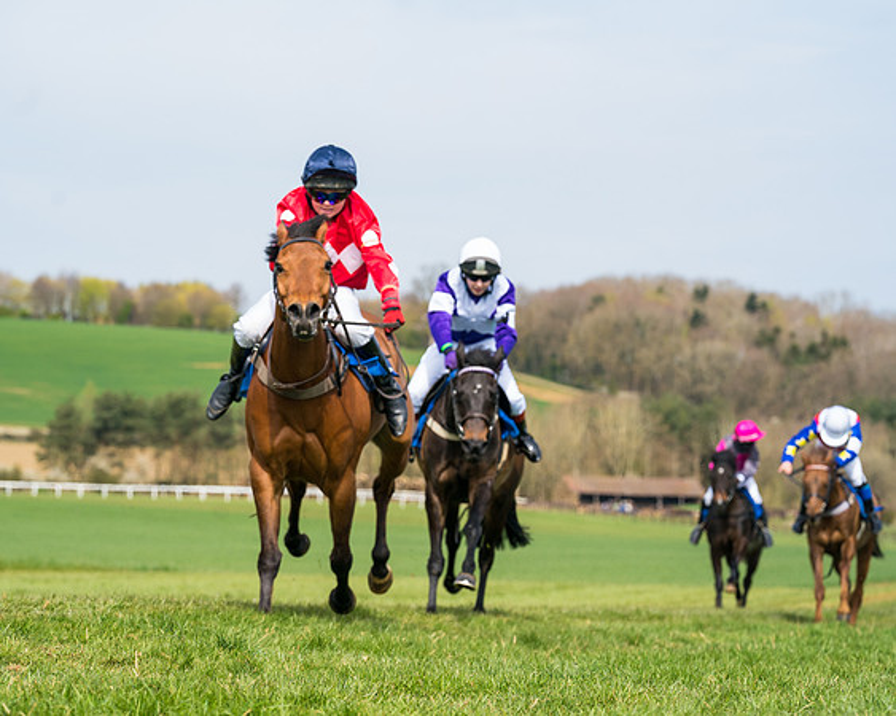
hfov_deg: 12.7
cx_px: 383
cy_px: 358
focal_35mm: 152
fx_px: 4030
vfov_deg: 10.2
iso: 400
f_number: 6.3
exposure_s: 1/1000
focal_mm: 135
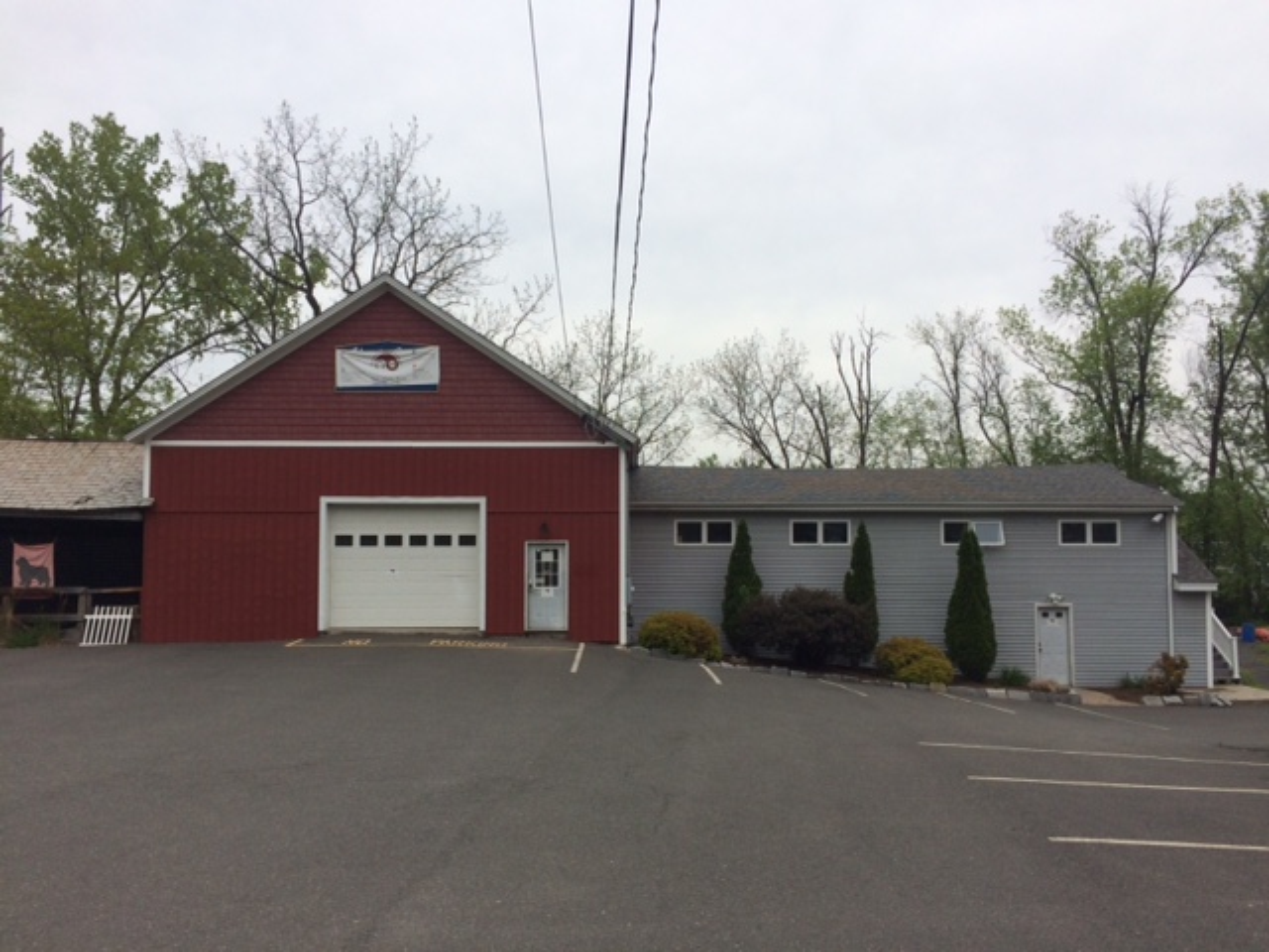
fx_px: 1063
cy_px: 476
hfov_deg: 61.7
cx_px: 634
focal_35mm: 29
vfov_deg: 48.2
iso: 32
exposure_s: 1/2160
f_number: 2.2
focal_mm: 4.15
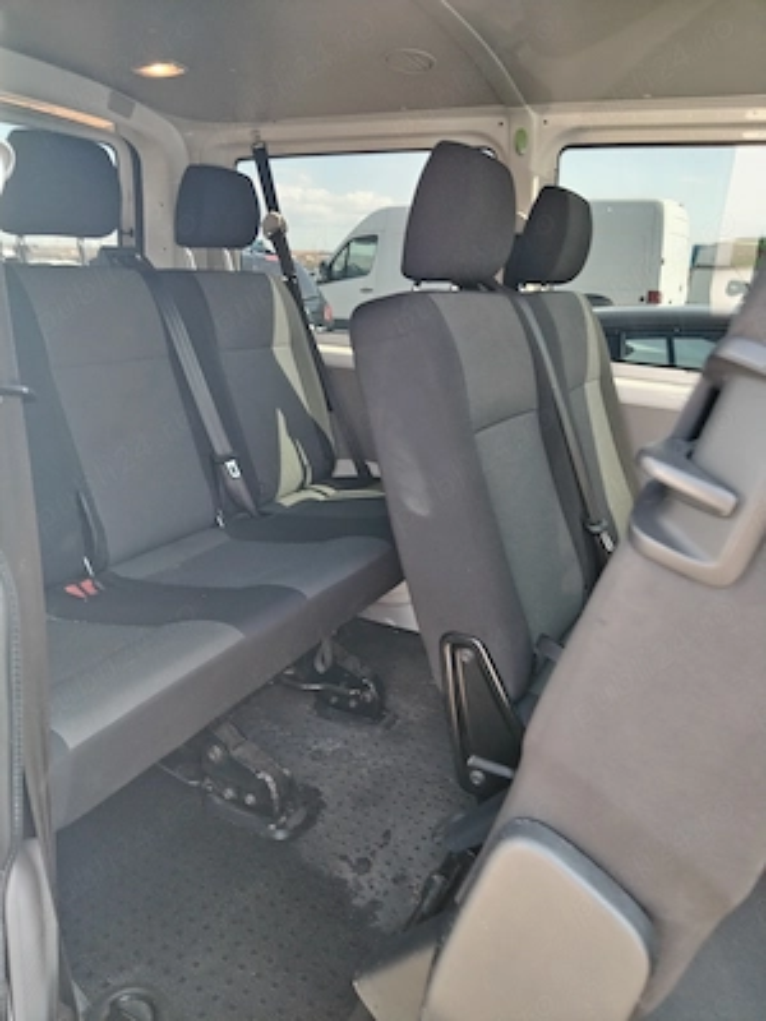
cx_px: 383
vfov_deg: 67.3
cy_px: 510
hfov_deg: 53.1
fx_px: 767
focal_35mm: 26
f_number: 1.8
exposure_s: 1/50
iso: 113
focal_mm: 4.25
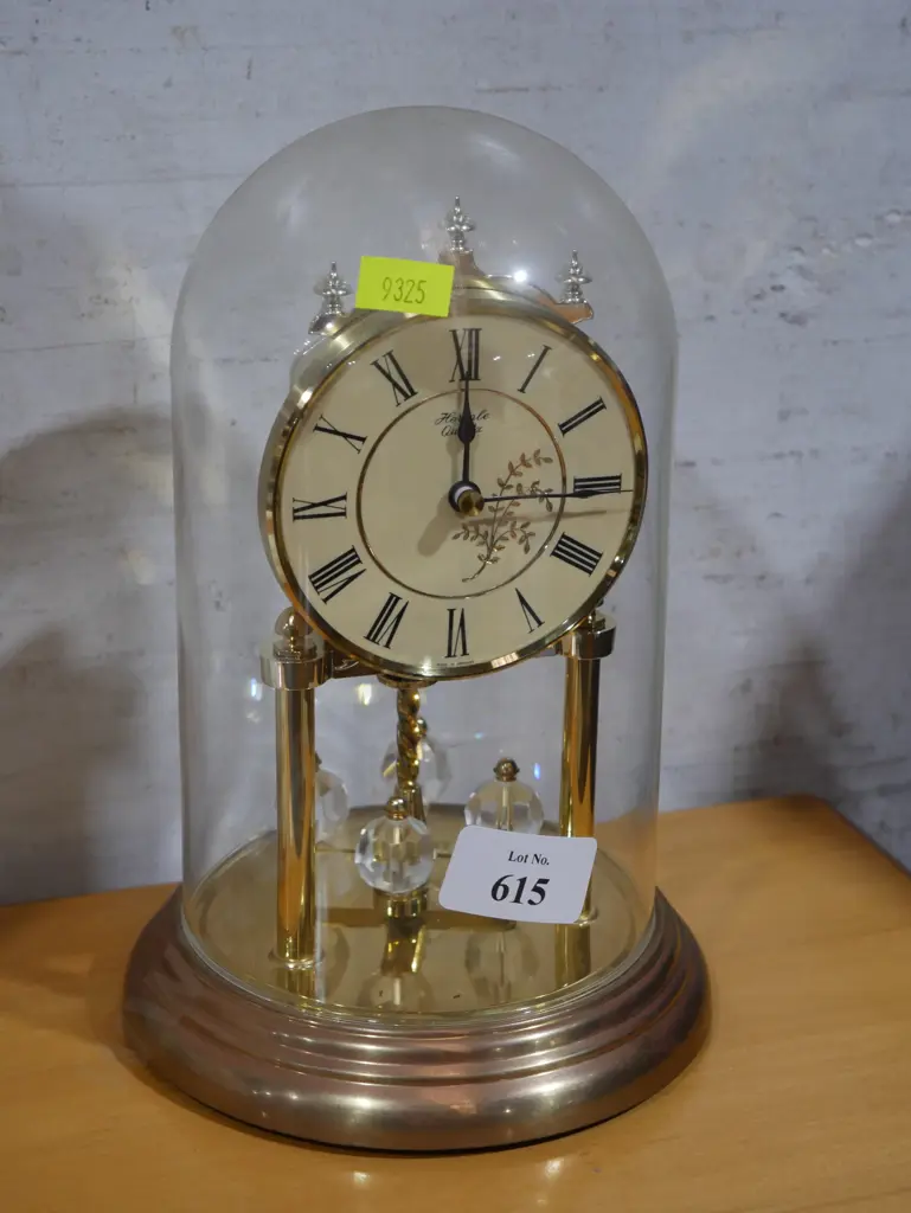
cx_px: 456
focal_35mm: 70
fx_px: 2454
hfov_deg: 21.0
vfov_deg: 27.8
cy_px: 606
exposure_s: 1/80
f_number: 5.5
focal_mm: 35
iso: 800
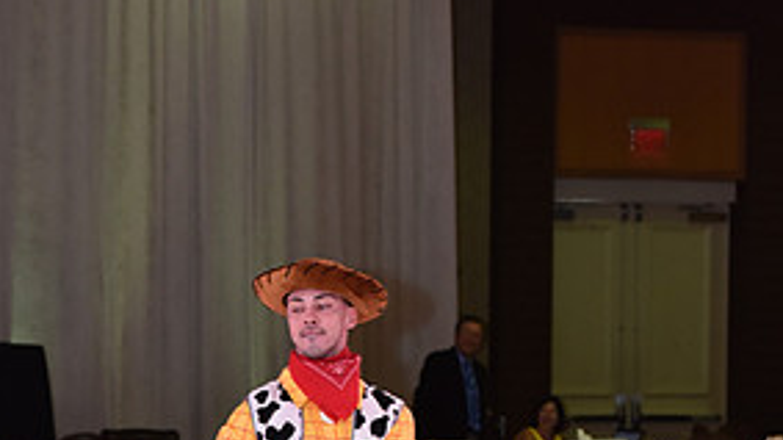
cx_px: 259
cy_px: 639
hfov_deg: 10.0
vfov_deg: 5.6
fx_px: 4463
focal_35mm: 215
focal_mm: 100
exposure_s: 1/250
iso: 1600
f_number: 6.3
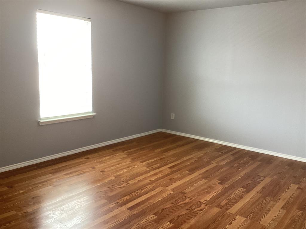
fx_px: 274
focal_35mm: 31
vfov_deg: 45.4
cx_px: 153
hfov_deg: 58.4
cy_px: 114
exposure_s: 1/60
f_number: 2.4
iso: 100
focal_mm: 3.3
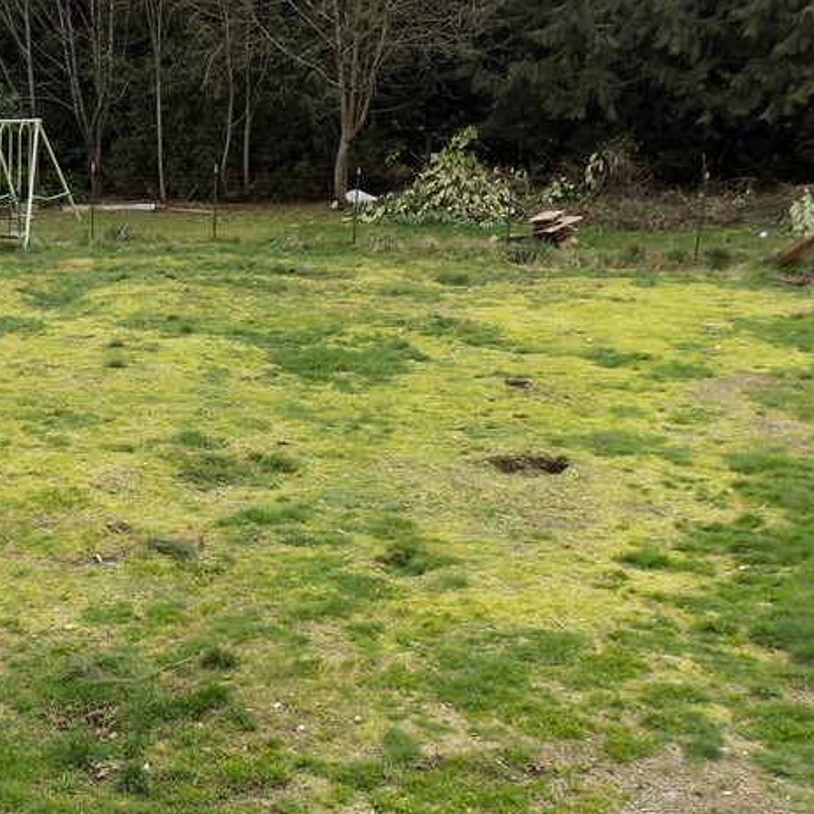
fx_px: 1197
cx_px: 102
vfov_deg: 37.4
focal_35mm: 45
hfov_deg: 35.6
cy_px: 476
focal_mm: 4
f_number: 3.1
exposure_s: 1/250
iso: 80
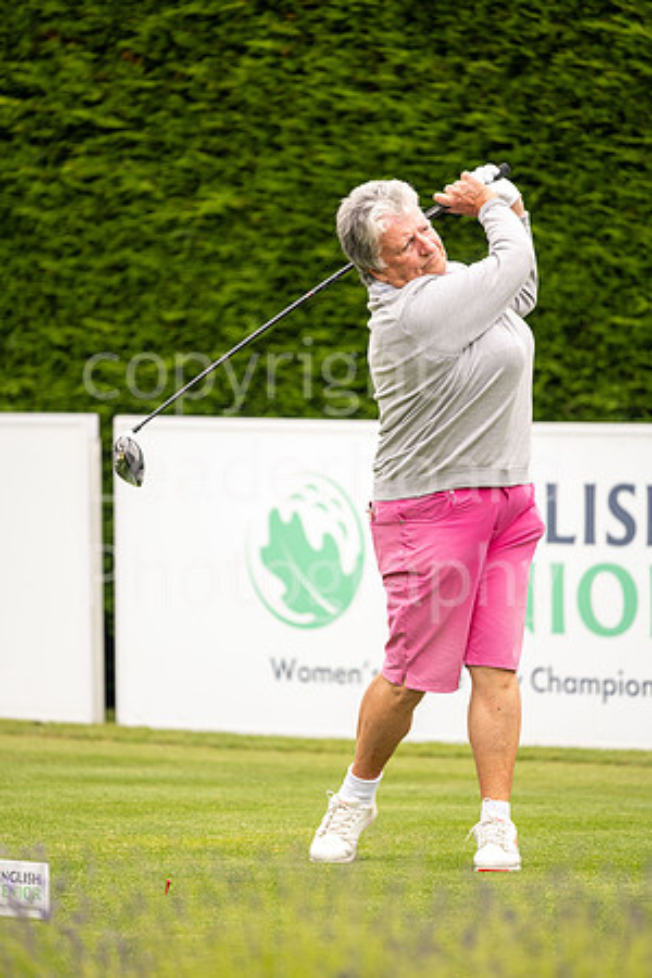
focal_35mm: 300
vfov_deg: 6.9
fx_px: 8149
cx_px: 326
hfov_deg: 4.6
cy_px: 489
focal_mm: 300
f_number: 4
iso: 500
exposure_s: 1/1000
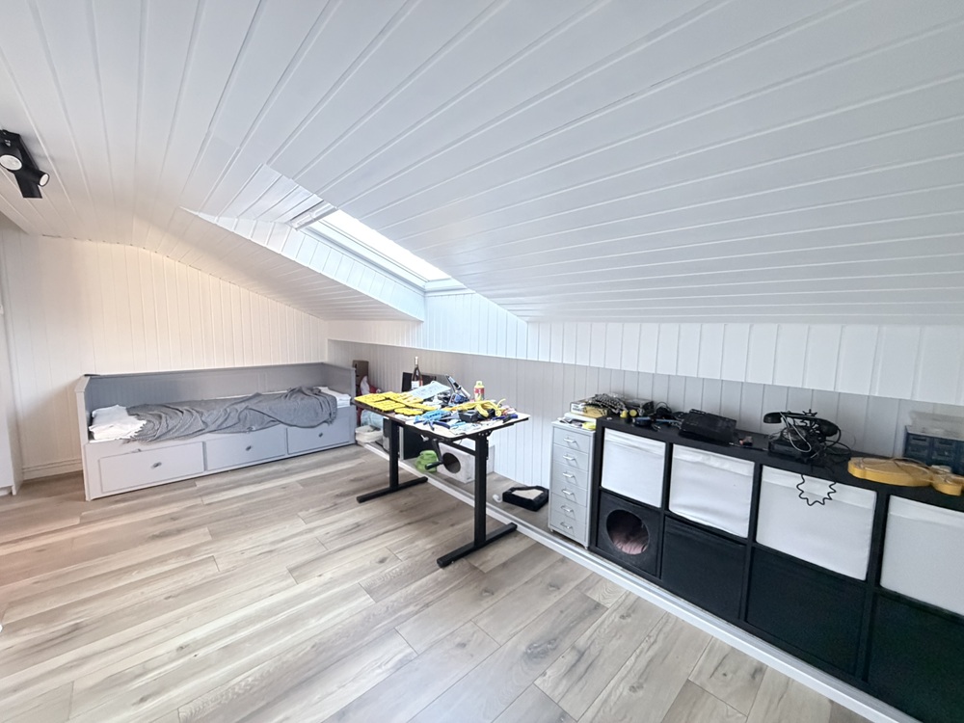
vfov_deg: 85.7
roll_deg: -0.7
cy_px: 362
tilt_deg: -5.4
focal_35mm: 14
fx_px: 390
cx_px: 482
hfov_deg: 102.1
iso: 640
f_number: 2.2
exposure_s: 1/60
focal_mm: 2.22
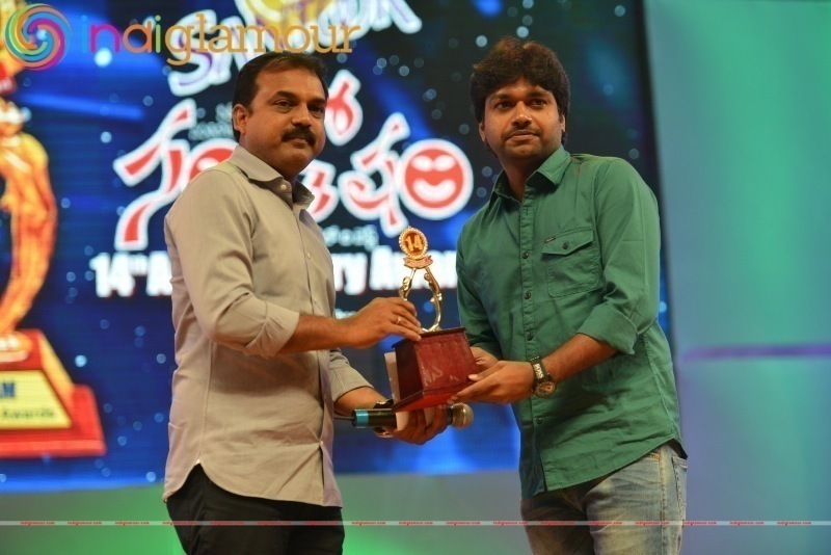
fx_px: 2678
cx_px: 416
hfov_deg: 17.6
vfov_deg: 11.8
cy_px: 278
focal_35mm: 116
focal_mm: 116
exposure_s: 1/320
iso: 1250
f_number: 2.8
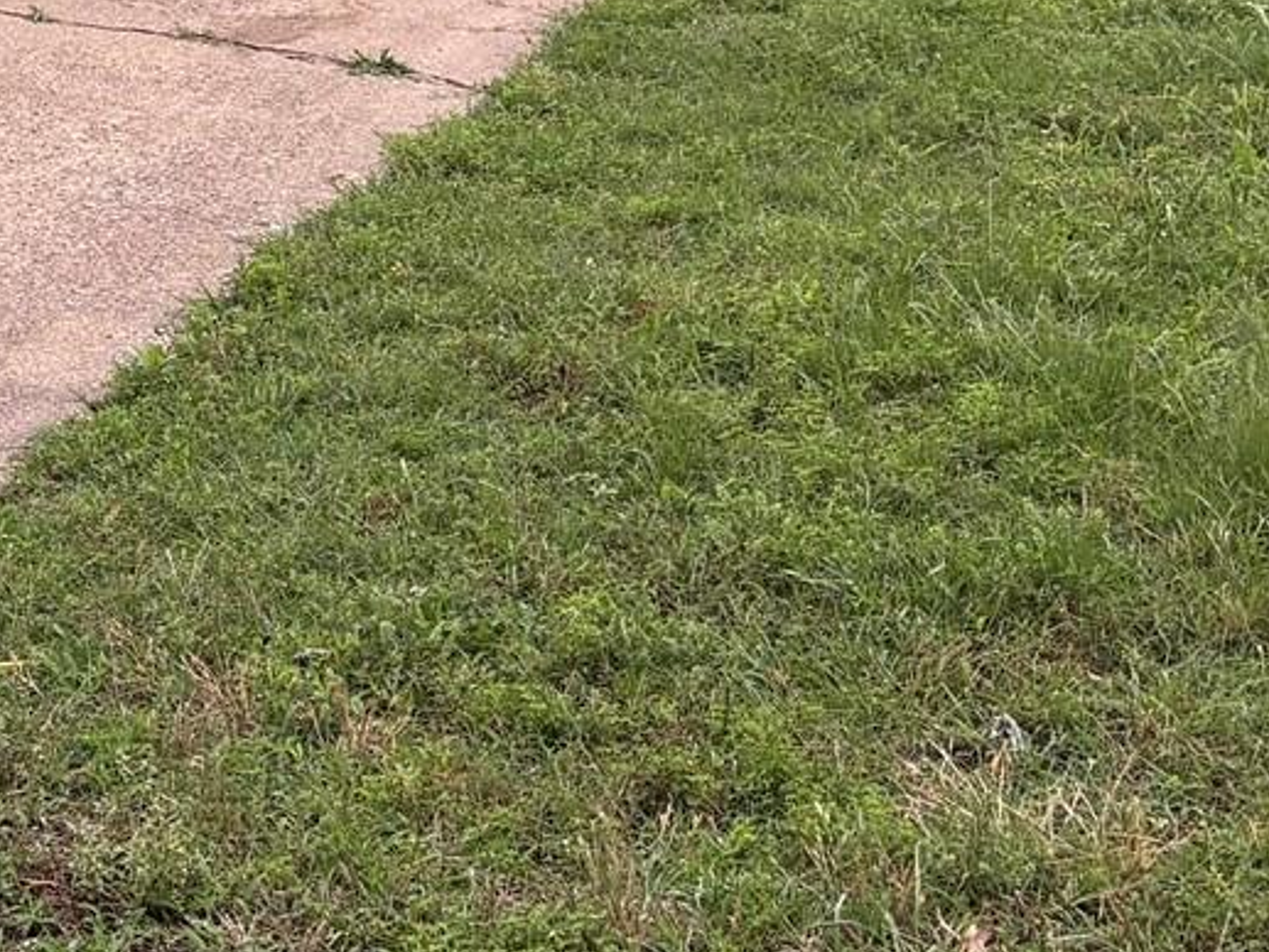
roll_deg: +0.3
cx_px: -493
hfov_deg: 17.6
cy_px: -640
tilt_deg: -3.6
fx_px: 3777
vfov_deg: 13.2
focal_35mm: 103
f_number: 1.6
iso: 64
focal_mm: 5.96
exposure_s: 1/511
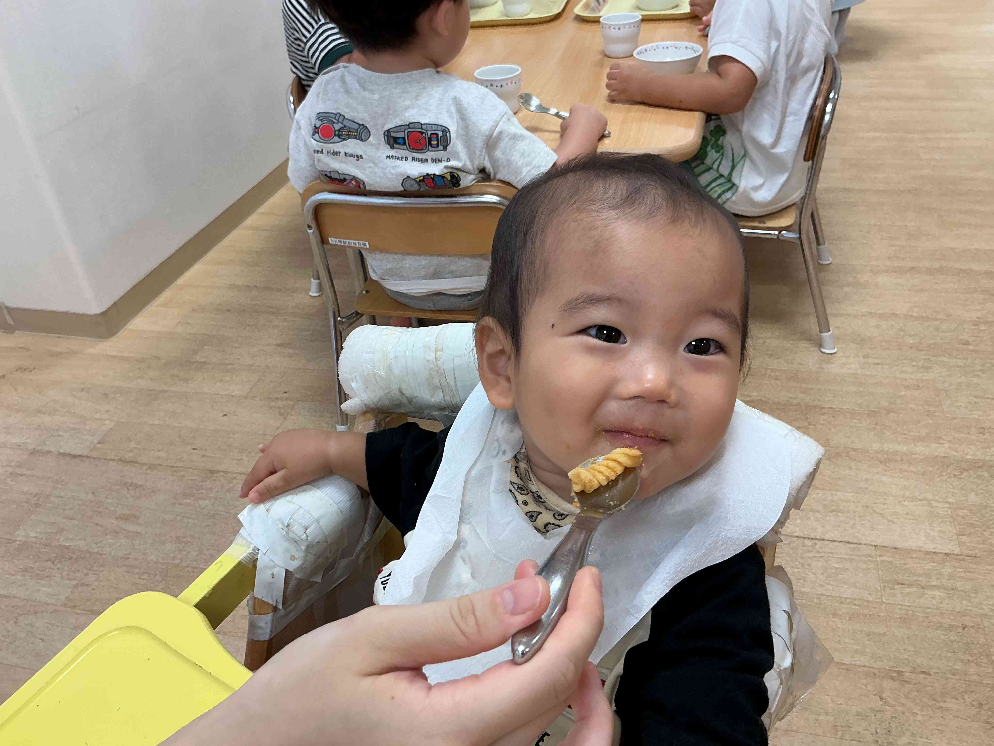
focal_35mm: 29
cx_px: 497
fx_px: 833
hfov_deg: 61.7
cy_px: 373
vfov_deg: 48.2
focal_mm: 3
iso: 40
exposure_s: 1/120
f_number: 1.8
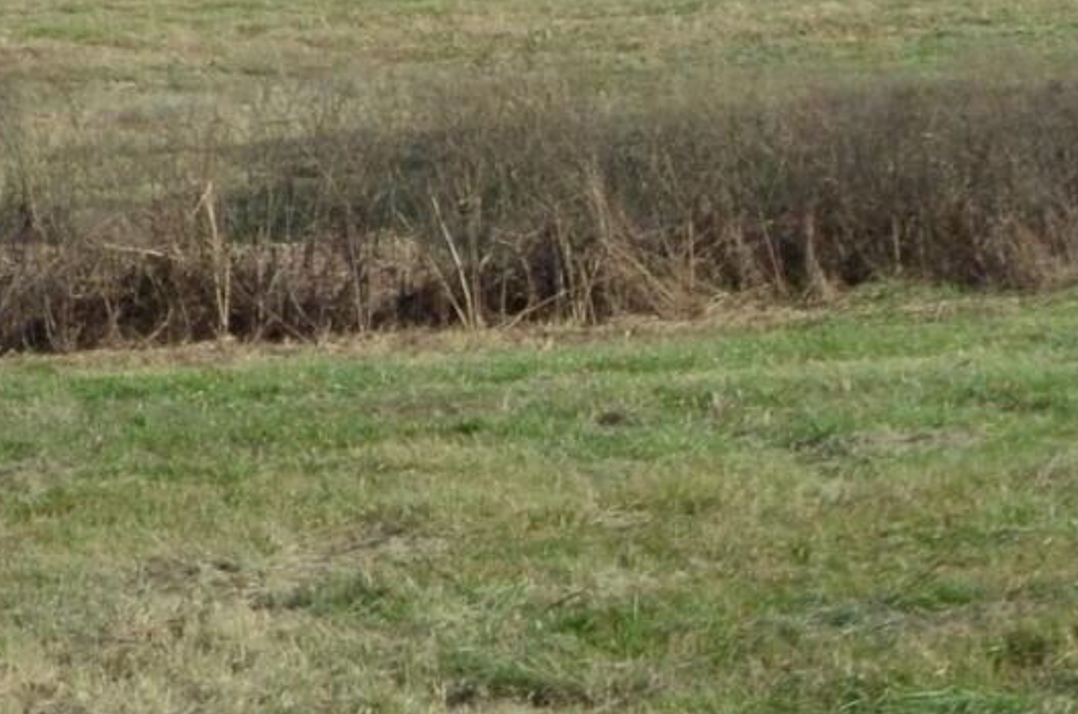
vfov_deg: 6.6
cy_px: -212
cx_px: 2451
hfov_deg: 9.2
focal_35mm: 205
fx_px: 6126
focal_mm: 24
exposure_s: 1/250
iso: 140
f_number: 8
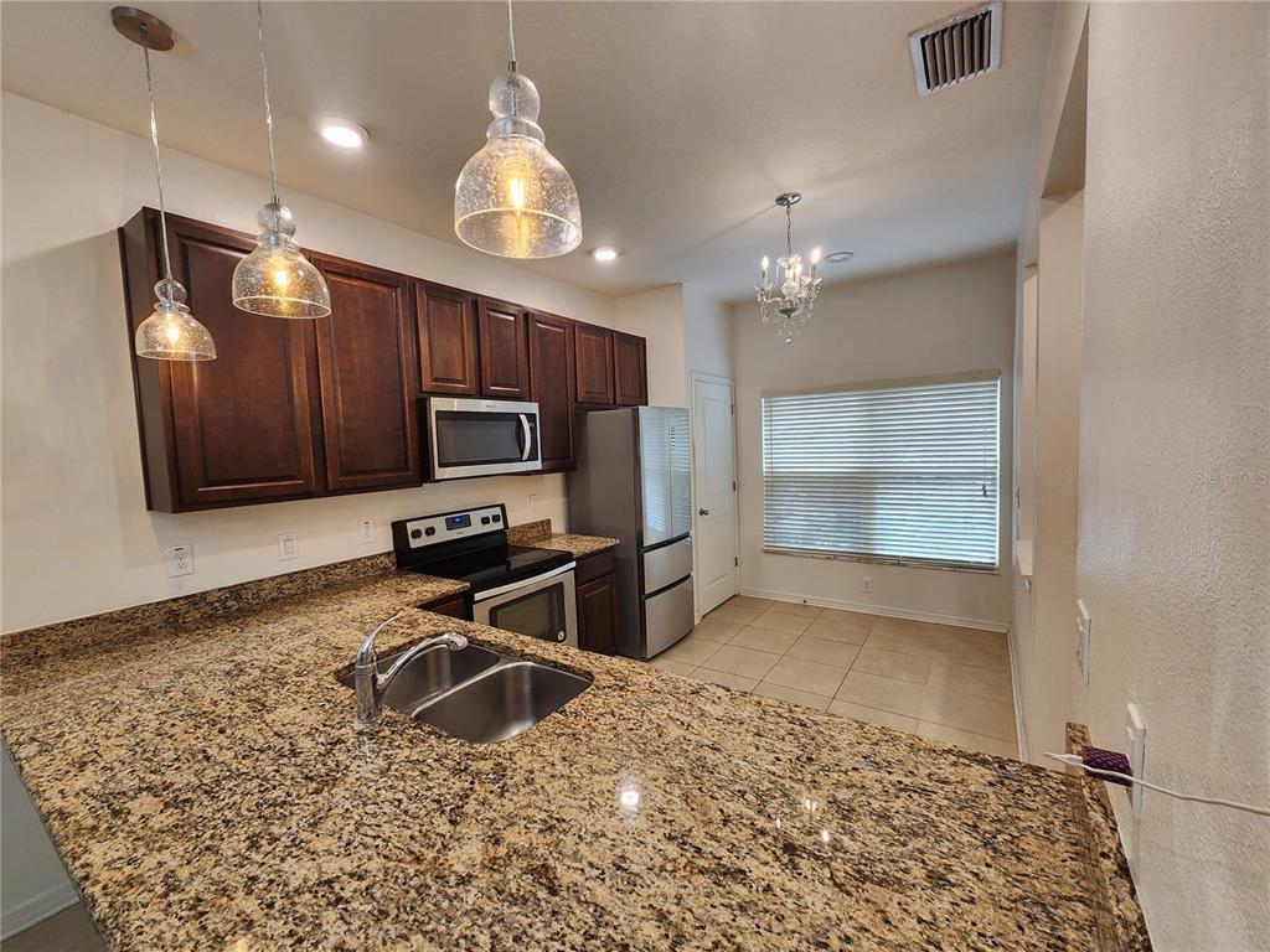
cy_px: 476
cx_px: 635
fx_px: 477
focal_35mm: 13
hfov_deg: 106.2
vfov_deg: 89.9
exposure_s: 1/60
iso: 200
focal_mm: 2.2
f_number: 2.2
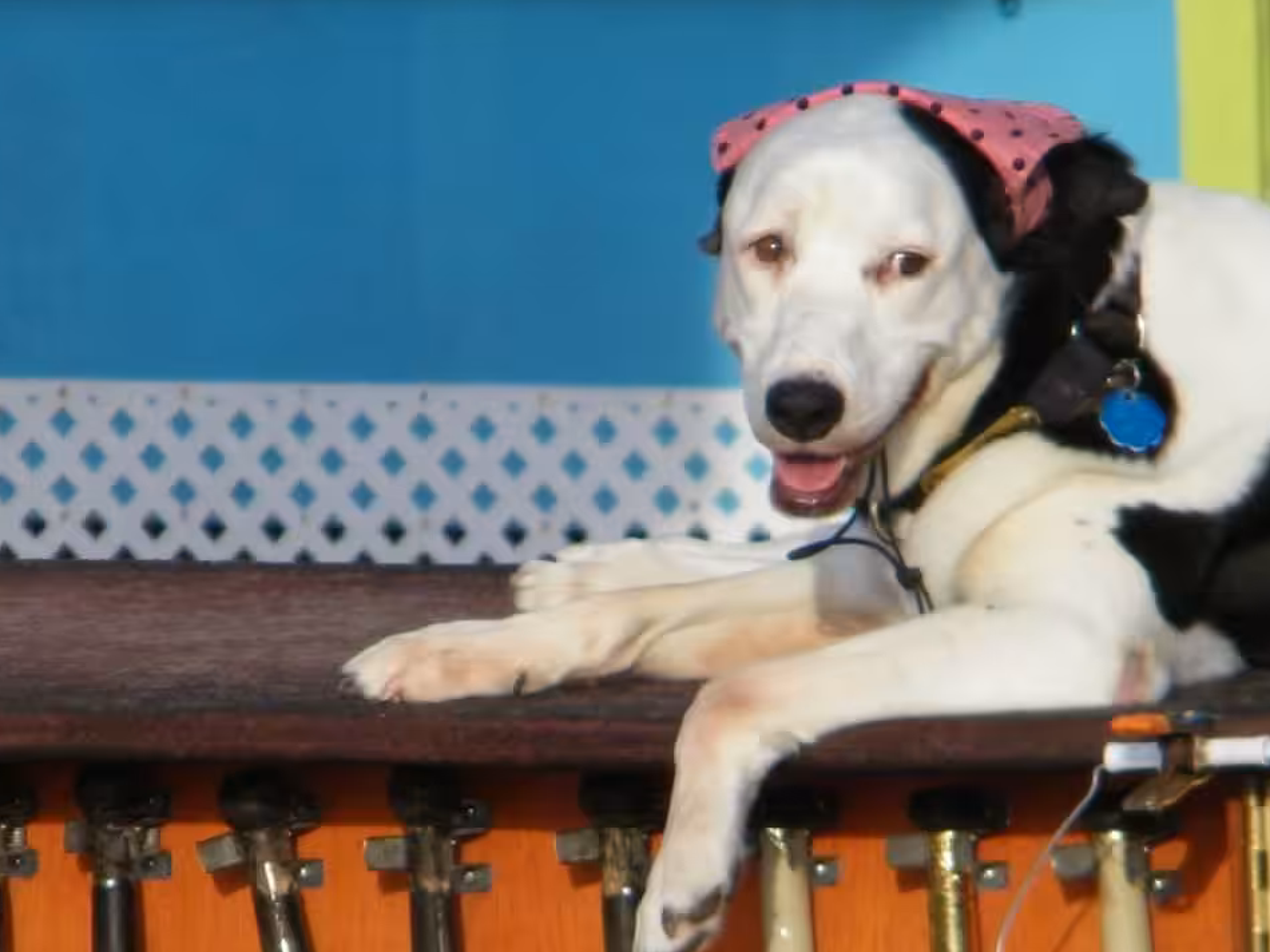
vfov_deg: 3.2
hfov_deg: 4.2
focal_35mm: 470
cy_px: 742
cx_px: 599
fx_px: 17239
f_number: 5.3
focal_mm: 38.8
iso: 80
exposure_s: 1/400
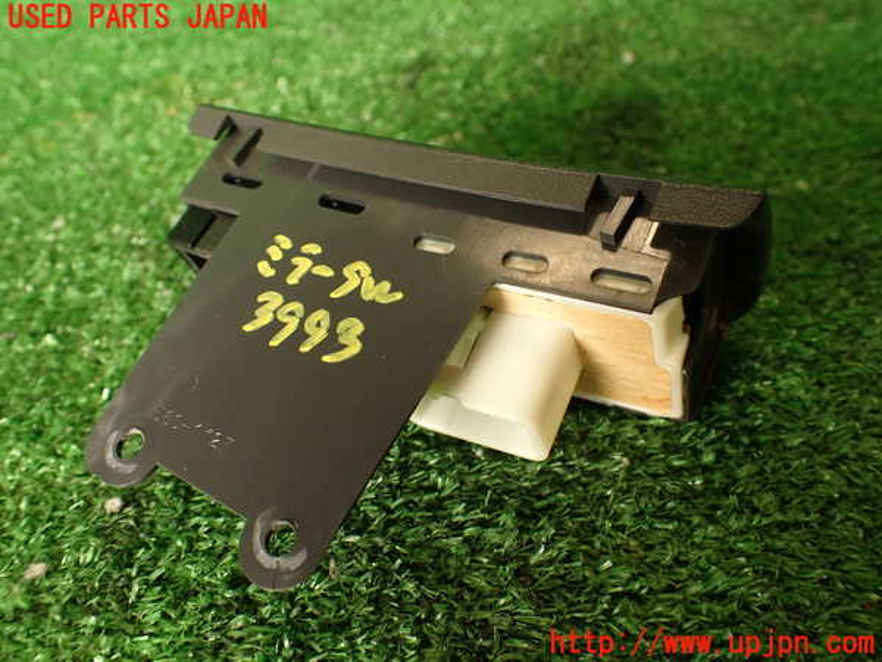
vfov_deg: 46.8
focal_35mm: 30
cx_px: 441
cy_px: 331
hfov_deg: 60.0
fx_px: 764
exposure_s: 1/60
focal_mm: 5.4
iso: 125
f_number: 2.3
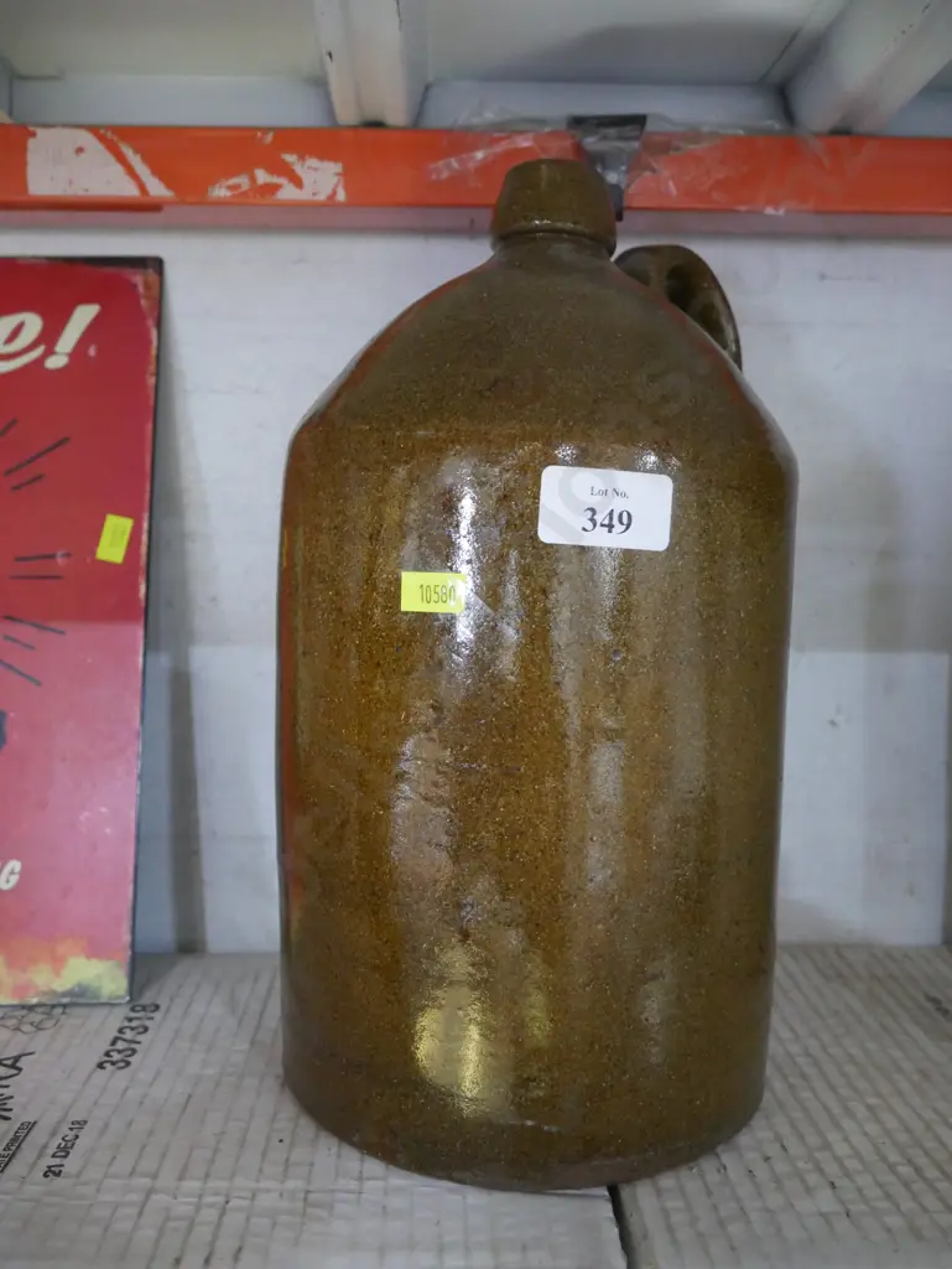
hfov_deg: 49.8
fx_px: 1026
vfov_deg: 63.4
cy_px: 634
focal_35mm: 28
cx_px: 476
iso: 3200
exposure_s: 1/60
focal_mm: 14
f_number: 3.5
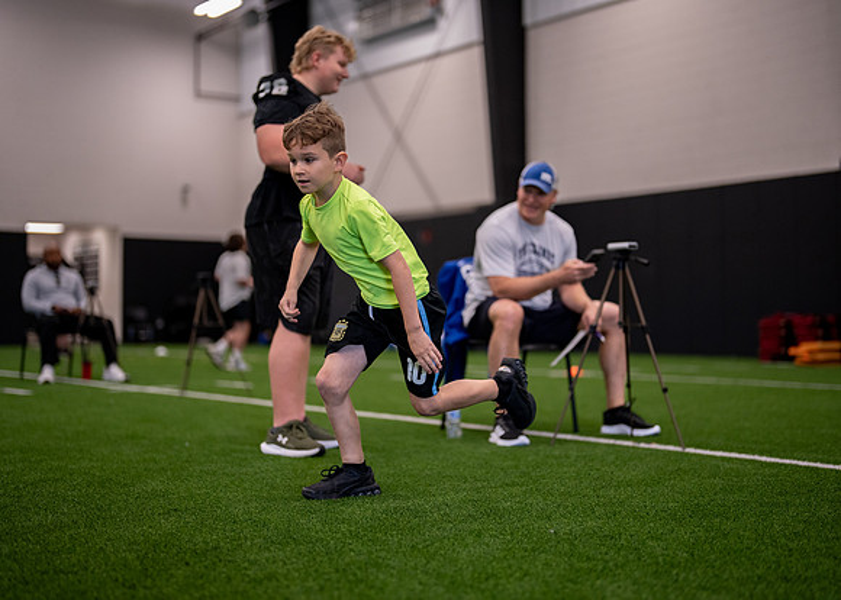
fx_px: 1251
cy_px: 300
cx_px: 420
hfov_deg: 37.2
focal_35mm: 52
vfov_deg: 27.0
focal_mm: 50
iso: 1600
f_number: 1.2
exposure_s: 1/1000
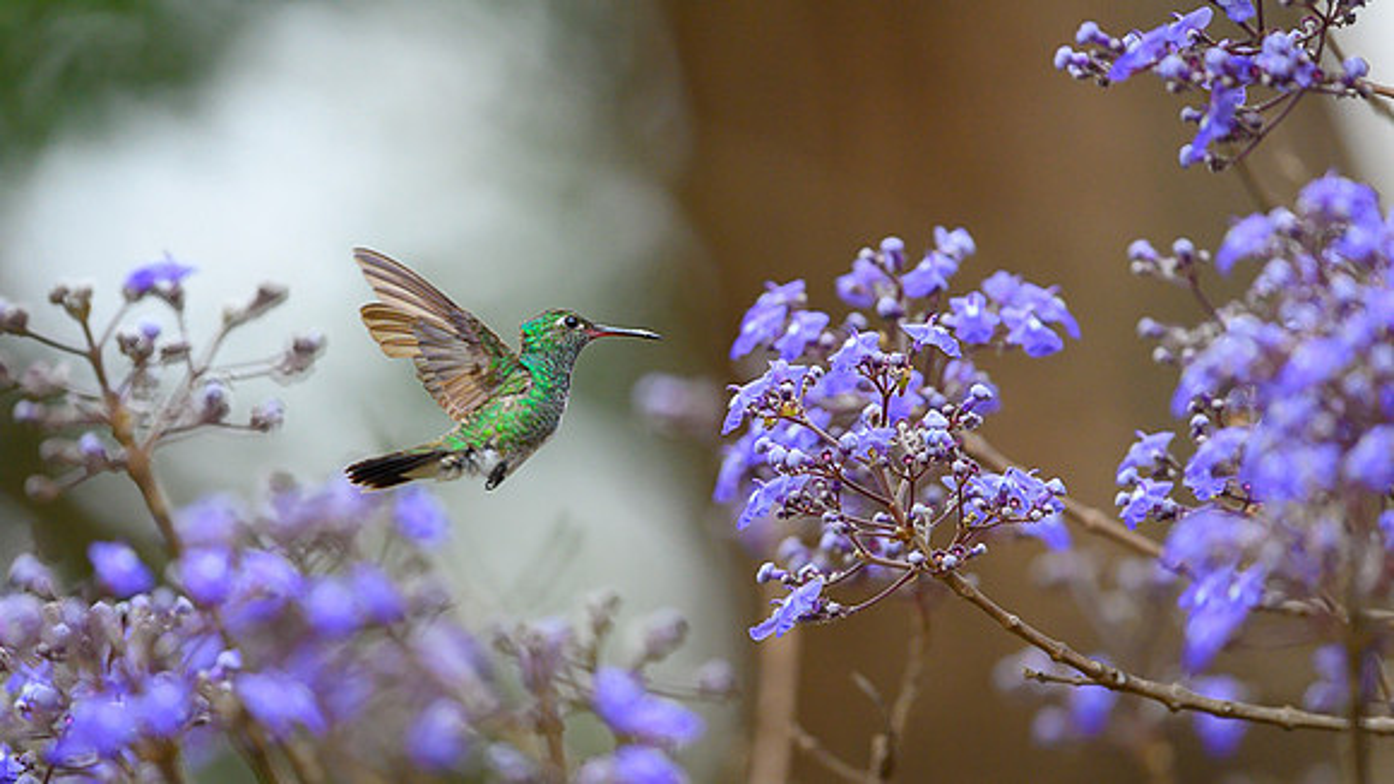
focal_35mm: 581
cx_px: 621
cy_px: 515
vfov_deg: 2.1
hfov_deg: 3.7
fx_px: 21458
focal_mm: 500
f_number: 4
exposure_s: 1/500
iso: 2500
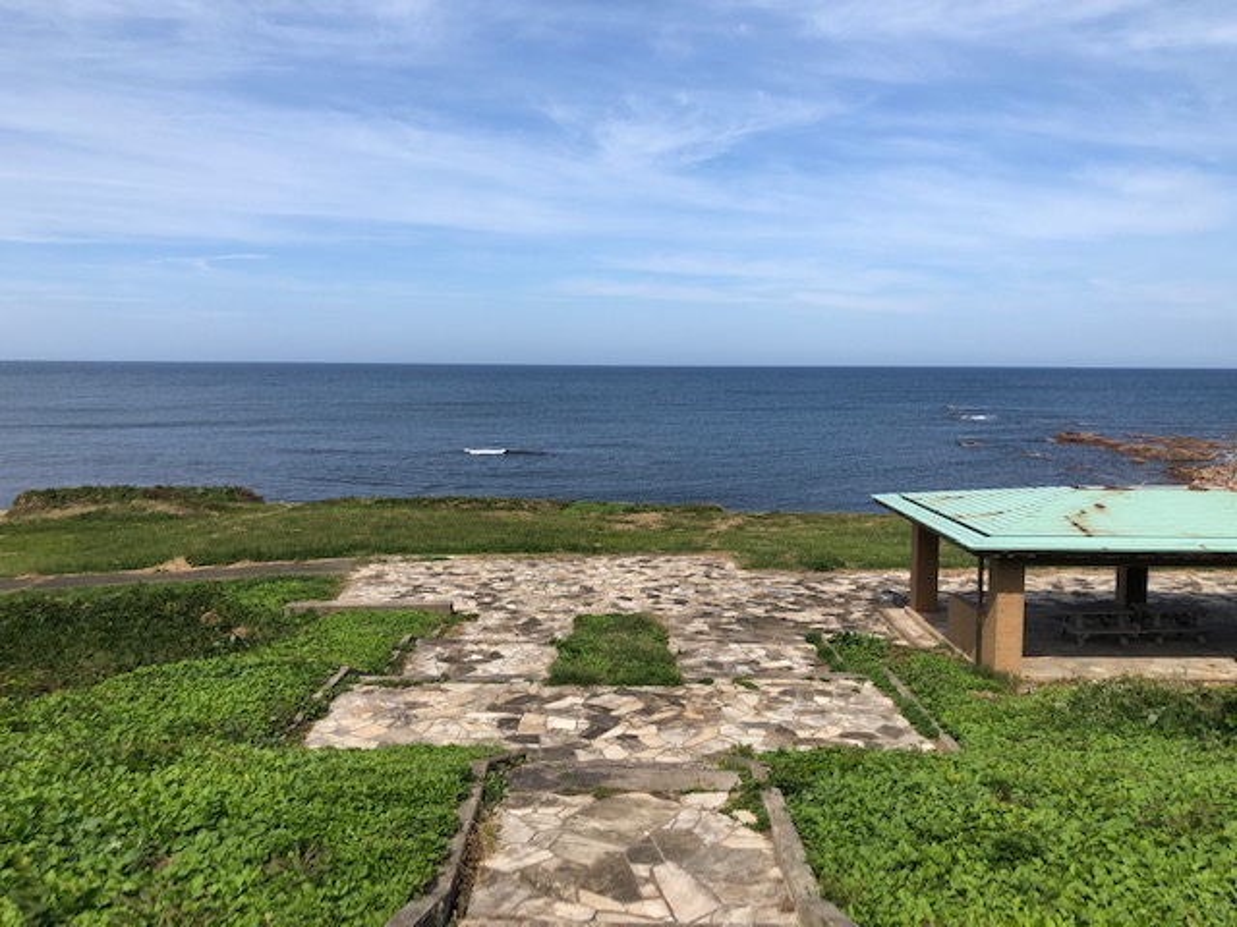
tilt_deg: -4.6
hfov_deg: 63.4
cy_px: 464
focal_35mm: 28
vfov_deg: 49.7
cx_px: 618
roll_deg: -0.8
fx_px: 1001
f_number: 1.8
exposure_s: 1/2667
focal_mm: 3.99
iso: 20
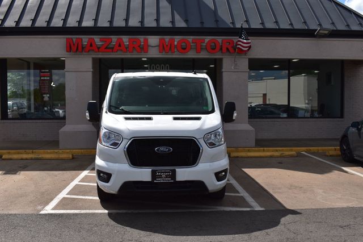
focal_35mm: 38
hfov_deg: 51.3
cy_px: 121
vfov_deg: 35.5
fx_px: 378
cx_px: 182
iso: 200
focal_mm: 25
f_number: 11
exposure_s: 1/640
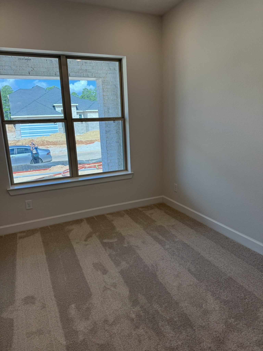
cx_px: 132
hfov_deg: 56.8
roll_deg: +2.9
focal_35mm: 24
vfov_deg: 71.6
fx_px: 243
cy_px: 176
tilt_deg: -11.0
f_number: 1.78
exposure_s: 1/365
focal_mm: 6.76
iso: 80
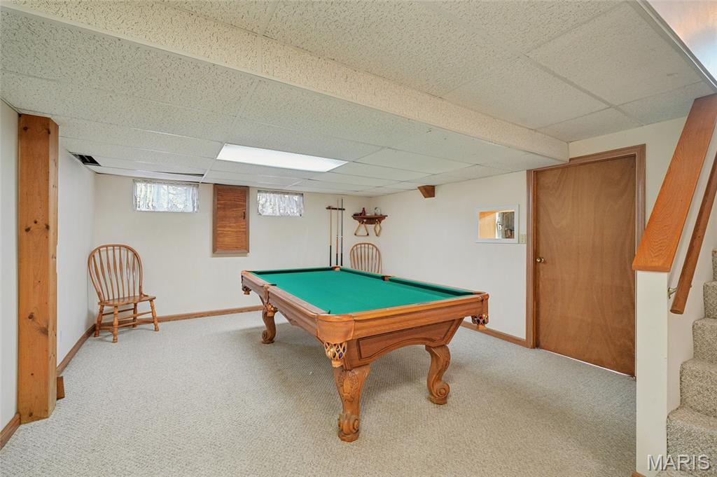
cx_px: 358
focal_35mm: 15
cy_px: 238
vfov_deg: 77.2
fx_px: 299
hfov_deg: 100.4
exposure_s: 1/3.33
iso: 400
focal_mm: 15
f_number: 8
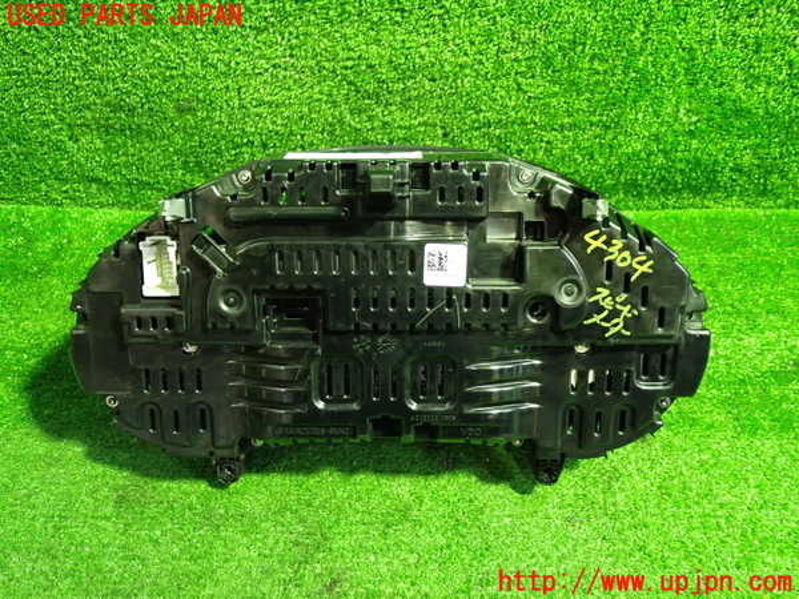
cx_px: 400
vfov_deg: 46.8
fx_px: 692
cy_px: 300
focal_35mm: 30
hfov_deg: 60.0
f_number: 2.3
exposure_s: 1/30
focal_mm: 5.4
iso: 800
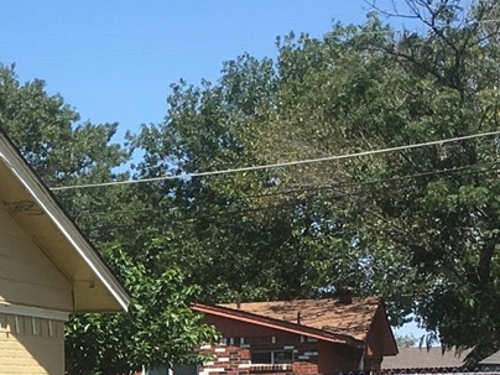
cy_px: 490
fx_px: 2123
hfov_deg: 12.6
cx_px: -300
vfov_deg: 9.9
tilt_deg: +0.4
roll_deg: +0.9
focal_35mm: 147
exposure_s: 1/1148
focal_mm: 4.15
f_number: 2.2
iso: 25
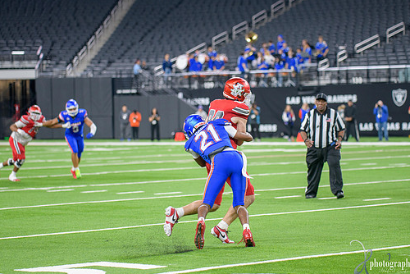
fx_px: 1652
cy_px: 142
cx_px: 200
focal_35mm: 145
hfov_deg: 14.1
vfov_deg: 9.5
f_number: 2.8
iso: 1000
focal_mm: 125
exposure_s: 1/400
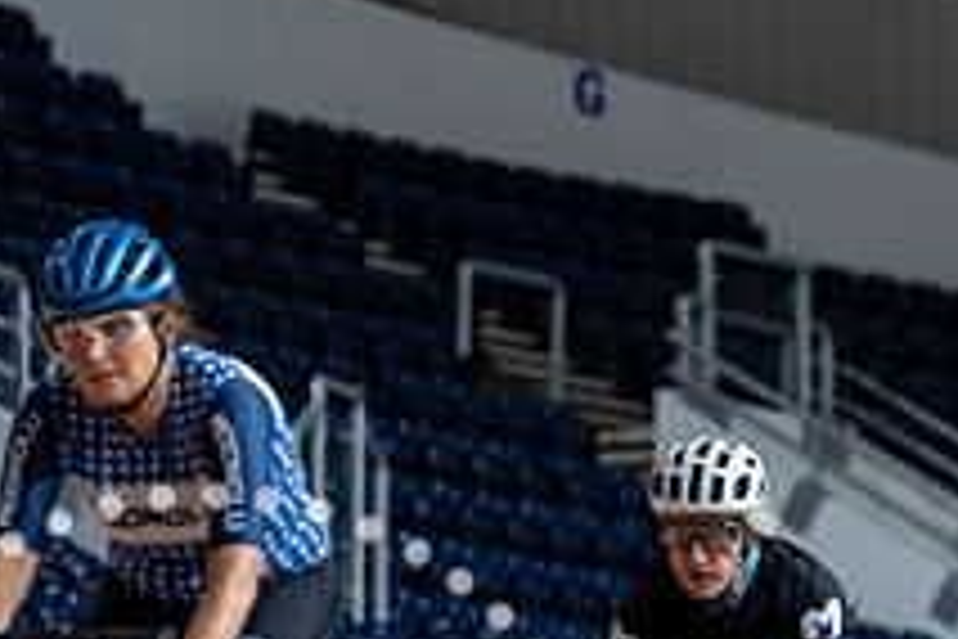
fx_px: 9074
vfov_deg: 4.0
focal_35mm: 341
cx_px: 913
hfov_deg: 6.0
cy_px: 677
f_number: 2.8
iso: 3200
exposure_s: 1/800
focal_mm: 125
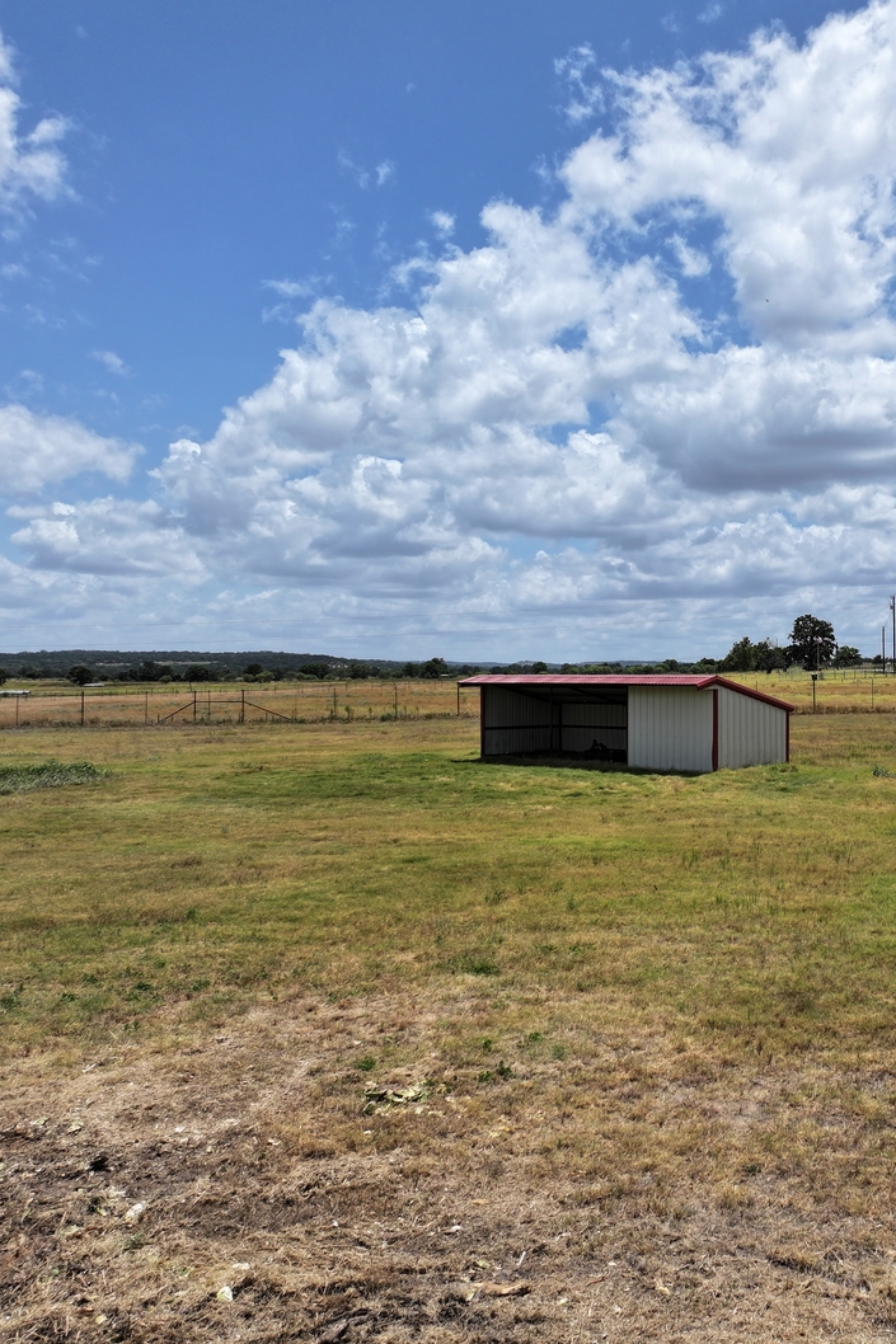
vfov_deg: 55.8
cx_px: 781
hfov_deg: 36.8
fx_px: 1270
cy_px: 682
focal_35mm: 34
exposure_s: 1/3200
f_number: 2.8
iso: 100
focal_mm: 12.29
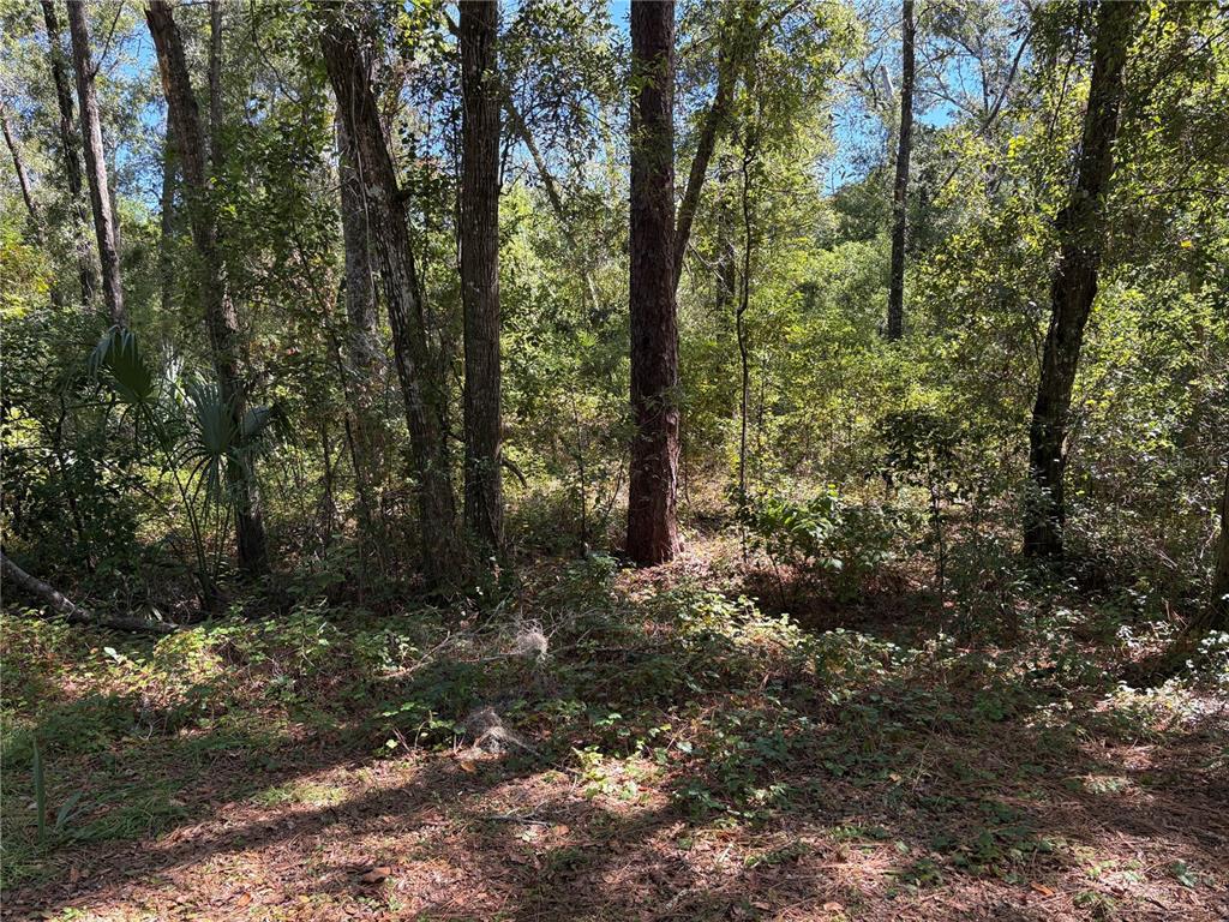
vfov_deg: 53.1
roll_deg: +1.4
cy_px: 461
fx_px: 923
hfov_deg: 67.3
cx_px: 614
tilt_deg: -4.3
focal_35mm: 26
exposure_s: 1/334
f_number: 1.6
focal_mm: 5.96
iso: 64
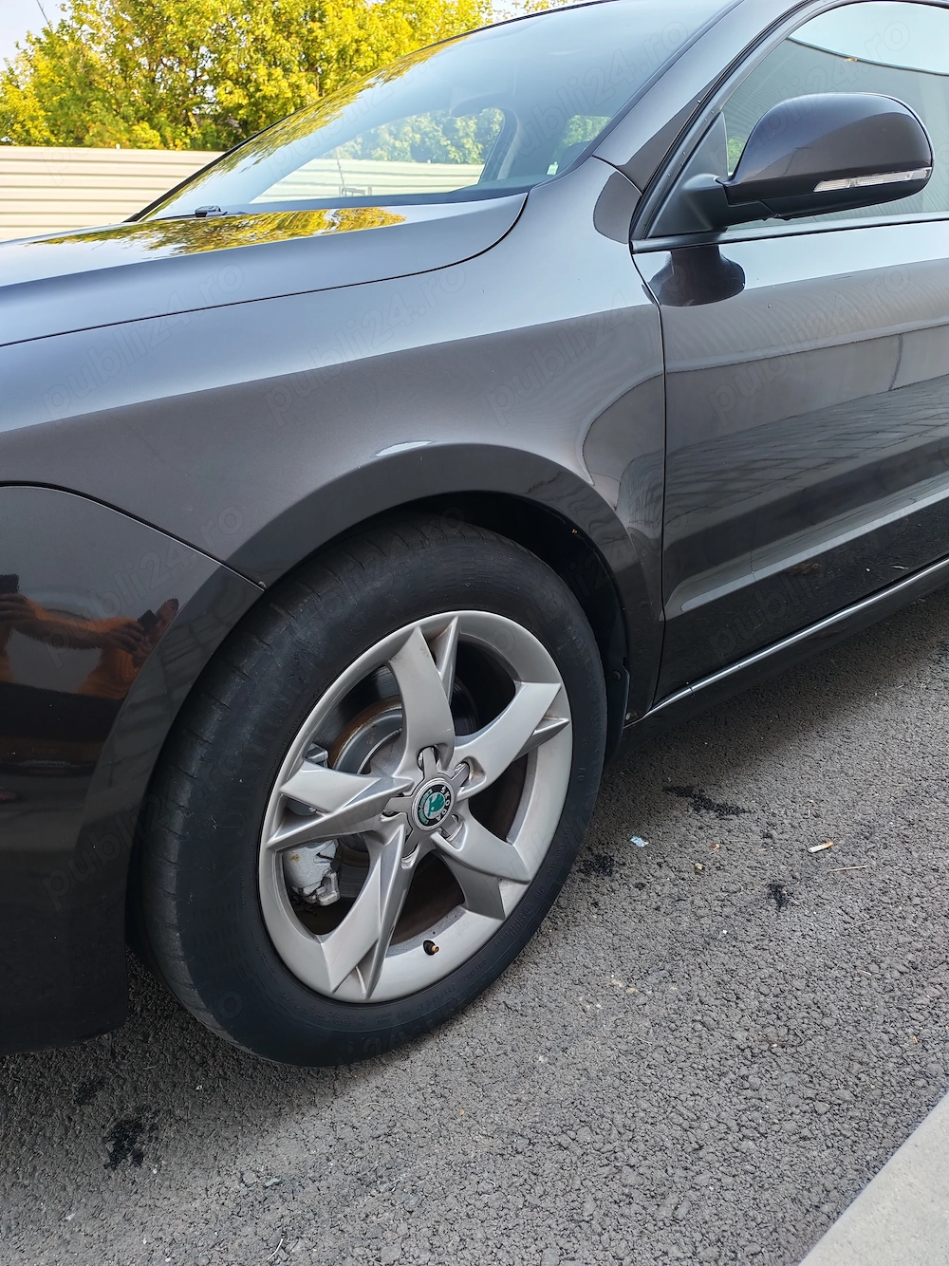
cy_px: 633
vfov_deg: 65.3
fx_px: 987
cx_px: 474
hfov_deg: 51.3
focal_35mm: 27
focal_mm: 6.12
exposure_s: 1/230
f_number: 1.9
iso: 50
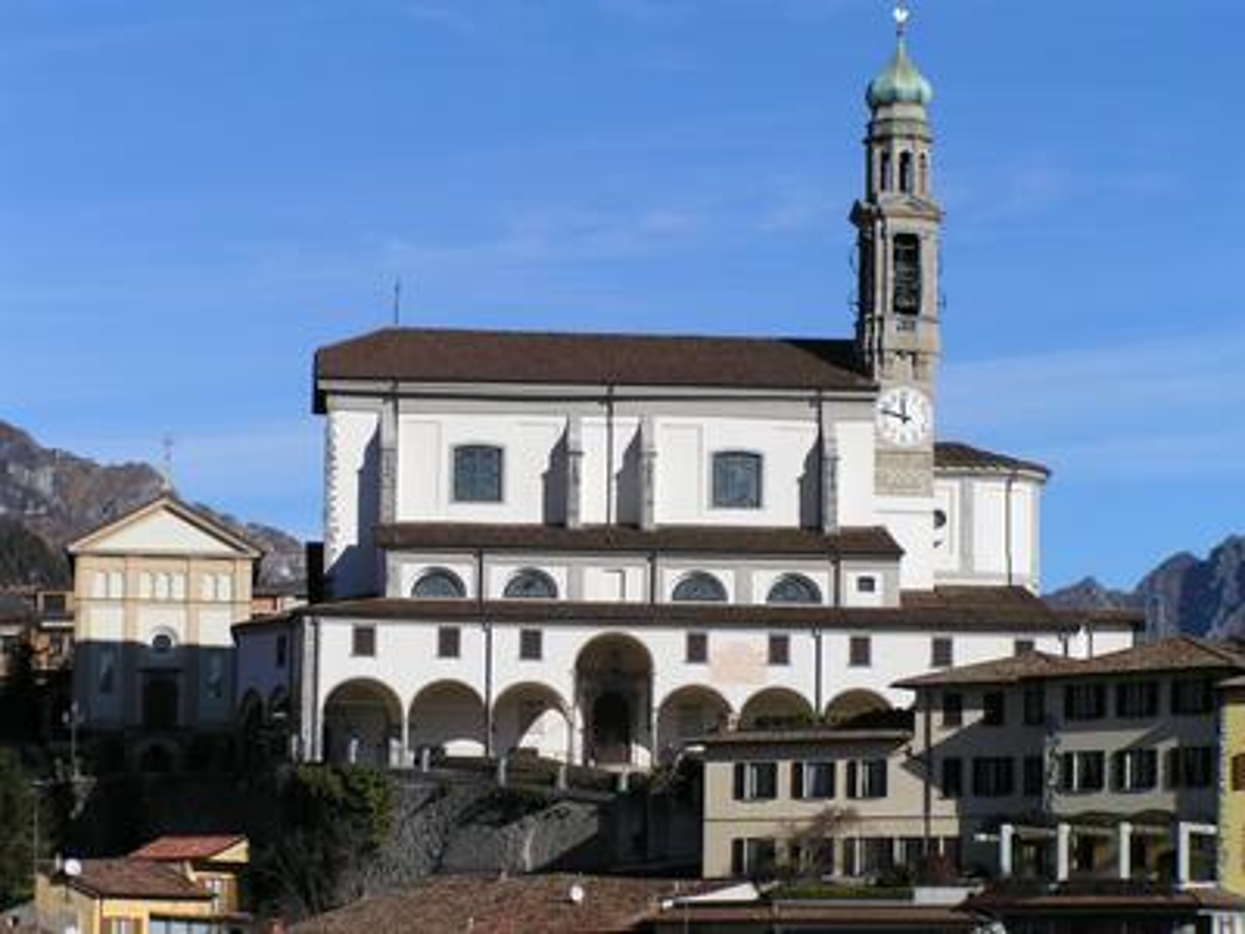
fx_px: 4280
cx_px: 622
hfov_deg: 16.6
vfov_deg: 12.5
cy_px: 467
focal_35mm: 119
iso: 50
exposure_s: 1/1000
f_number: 5
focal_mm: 18.2
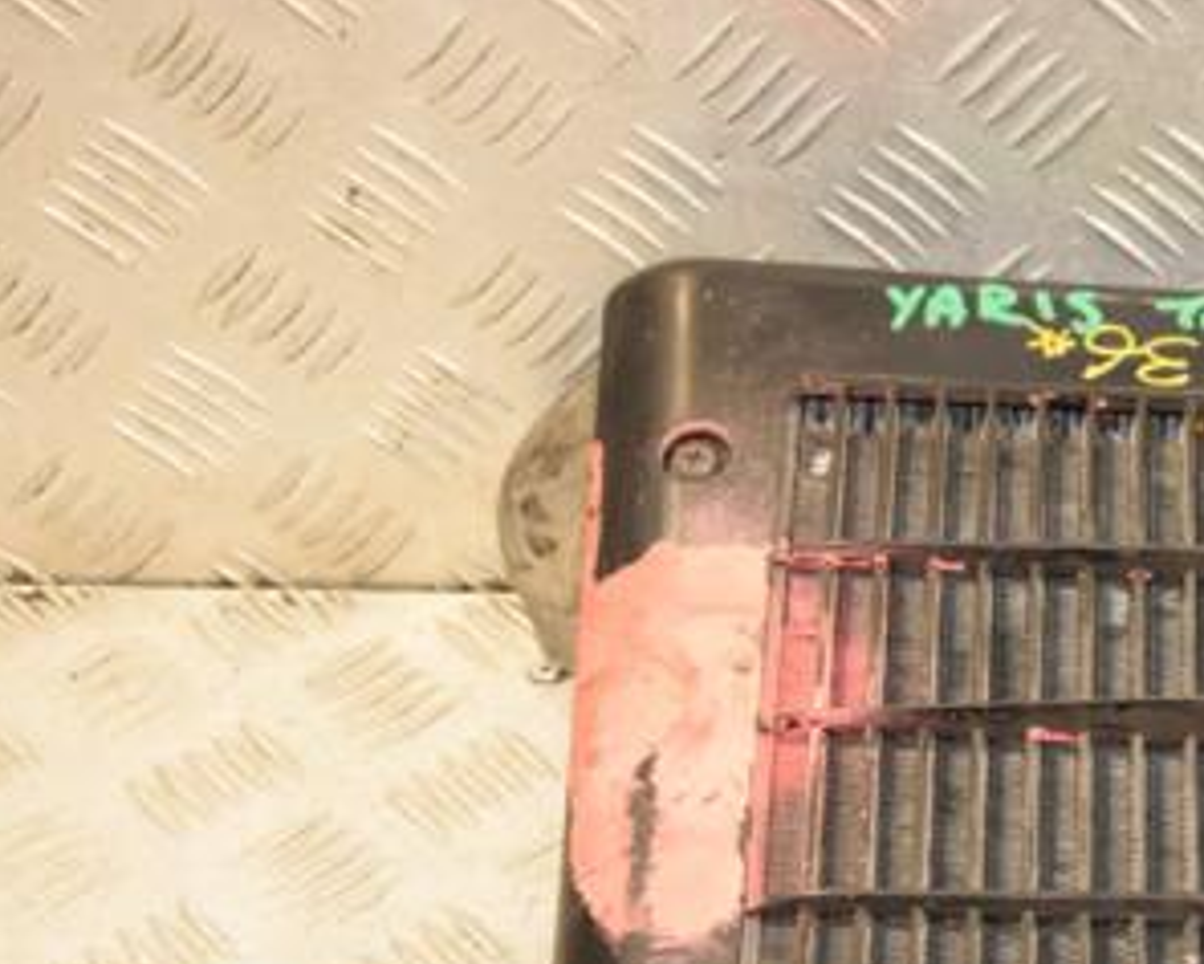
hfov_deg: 18.7
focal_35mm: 100
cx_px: 1200
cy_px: 732
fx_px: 3563
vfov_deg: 15.3
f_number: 5.6
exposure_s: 1/200
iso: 800
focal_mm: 35
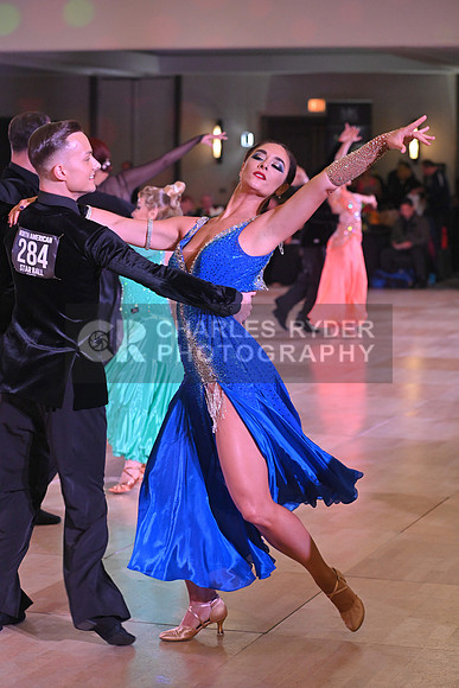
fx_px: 1873
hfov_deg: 14.0
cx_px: 230
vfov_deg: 20.8
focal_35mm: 98
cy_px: 344
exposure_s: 1/320
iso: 3200
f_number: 5
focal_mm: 98
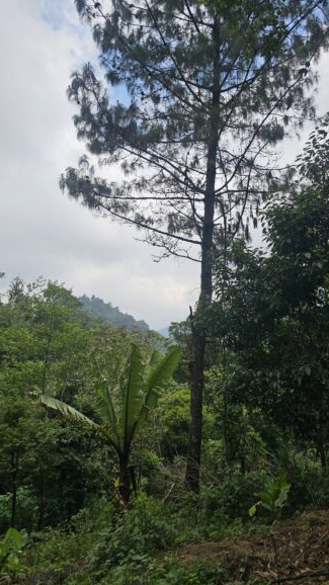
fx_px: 403
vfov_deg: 71.9
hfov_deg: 44.2
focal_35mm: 26
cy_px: 284
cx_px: 134
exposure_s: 1/771
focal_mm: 6.3
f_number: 1.7
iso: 10
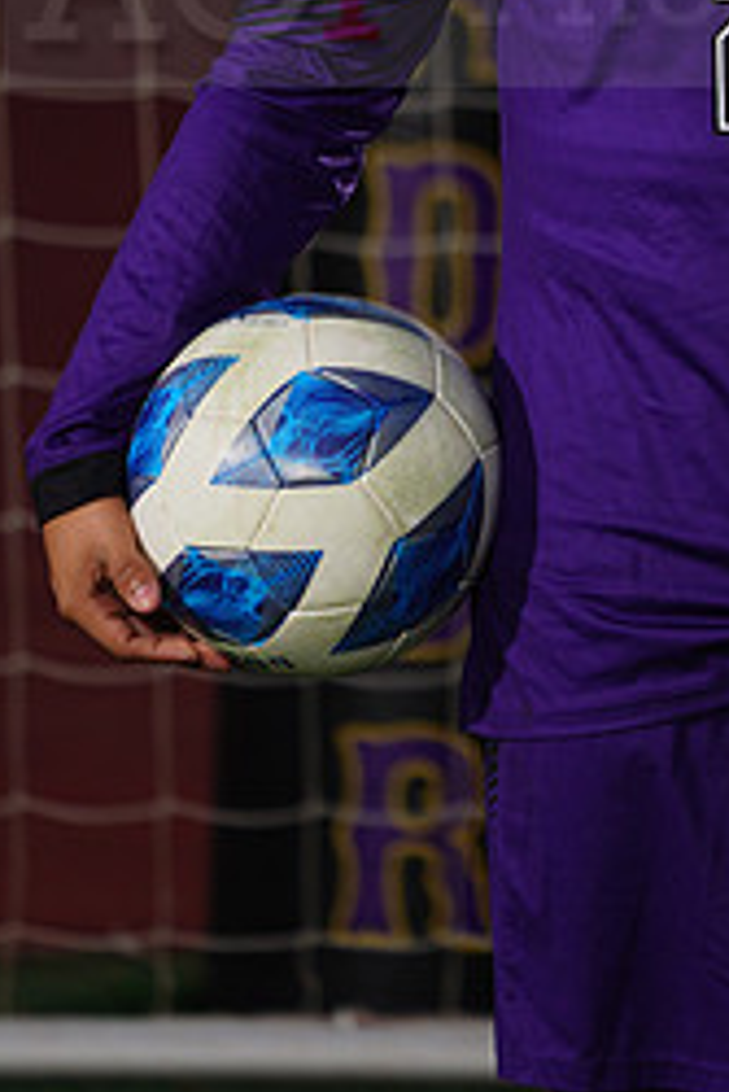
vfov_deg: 2.5
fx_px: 24750
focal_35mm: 816
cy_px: -52
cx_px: 784
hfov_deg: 1.7
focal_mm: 352
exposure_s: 1/200
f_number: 7.1
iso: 100
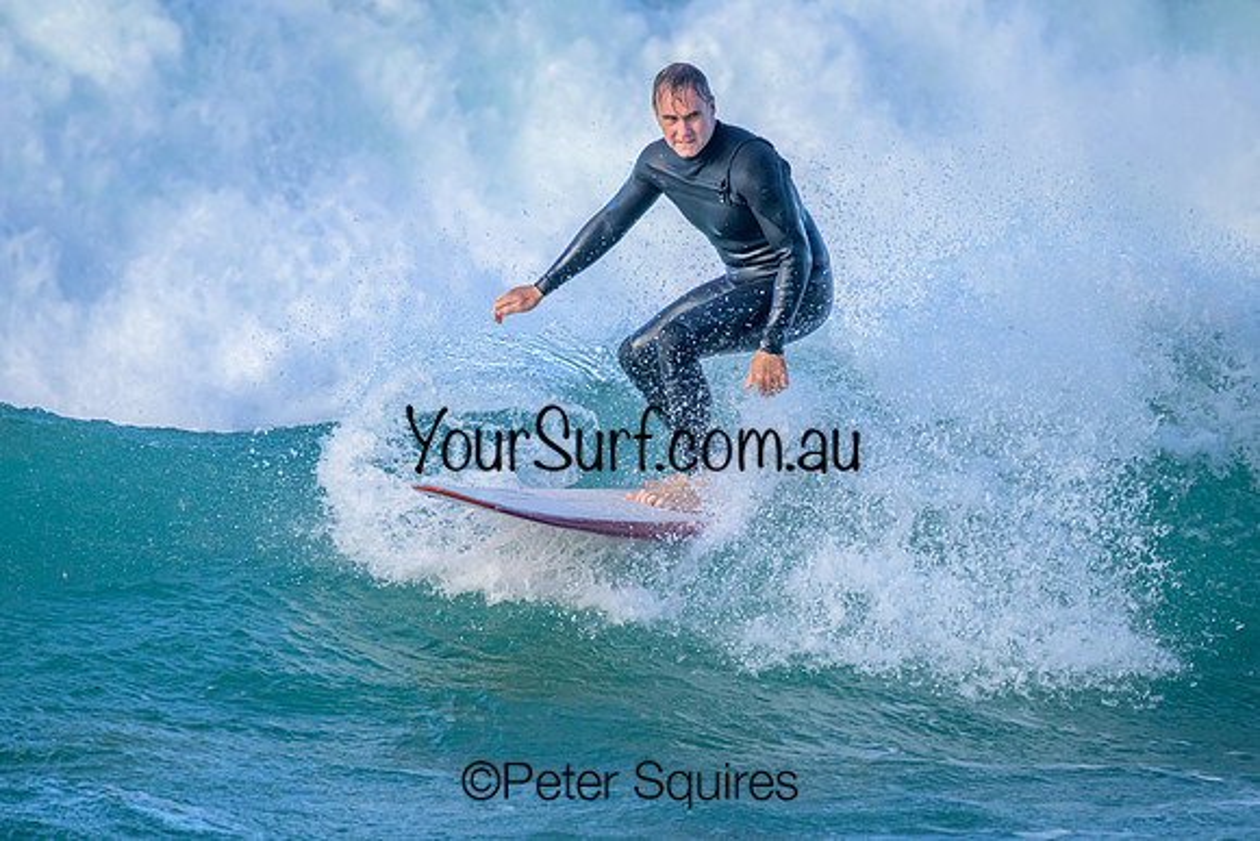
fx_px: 32231
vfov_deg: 1.5
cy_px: 484
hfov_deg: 2.2
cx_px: 535
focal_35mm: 921
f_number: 11
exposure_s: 1/2000
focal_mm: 800
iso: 2500
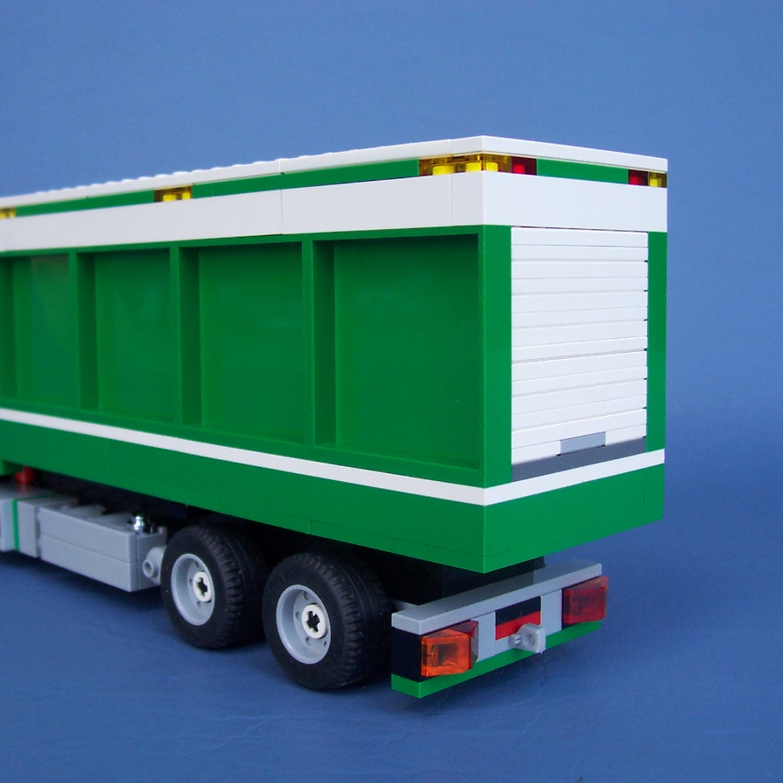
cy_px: 394
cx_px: 296
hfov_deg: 38.1
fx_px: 1126
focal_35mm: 44
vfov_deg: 38.3
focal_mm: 5.6
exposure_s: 1/125
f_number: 2.8
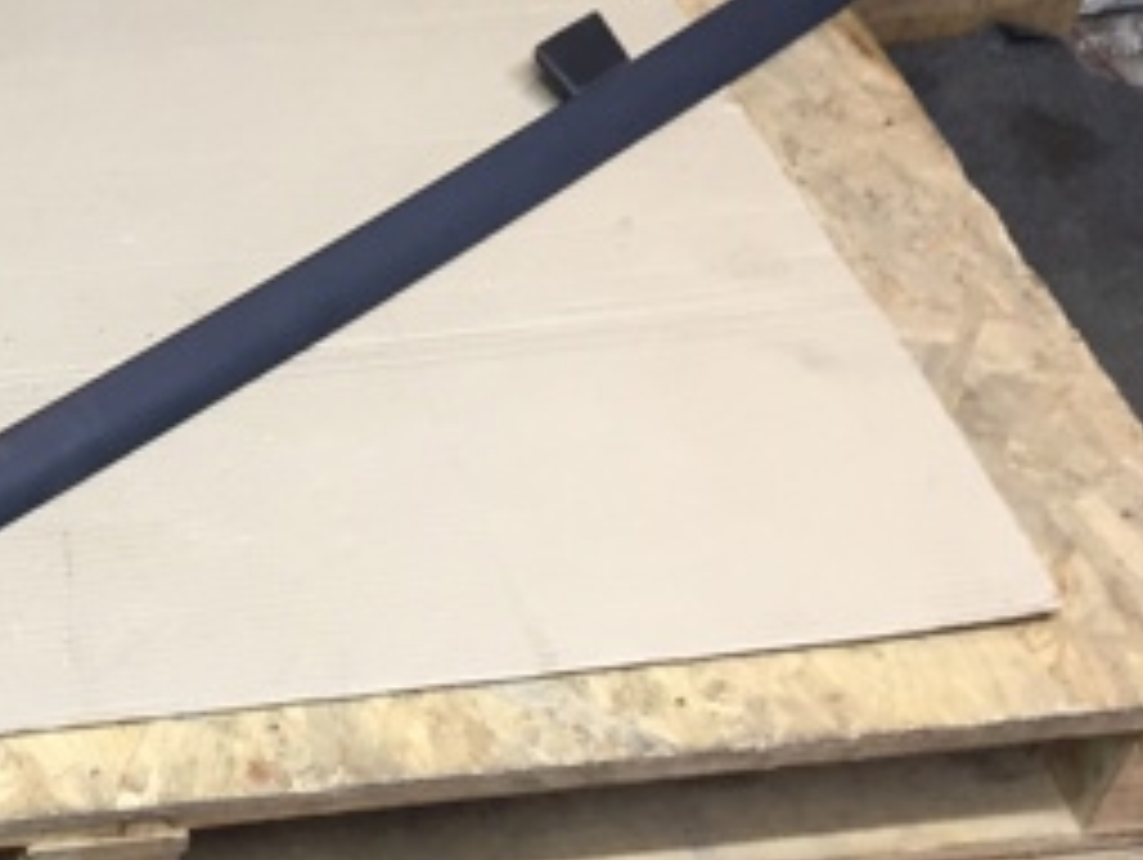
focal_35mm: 73
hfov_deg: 24.6
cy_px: 252
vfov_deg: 20.1
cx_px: -153
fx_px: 2413
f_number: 2.2
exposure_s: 1/33
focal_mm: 4.15
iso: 64
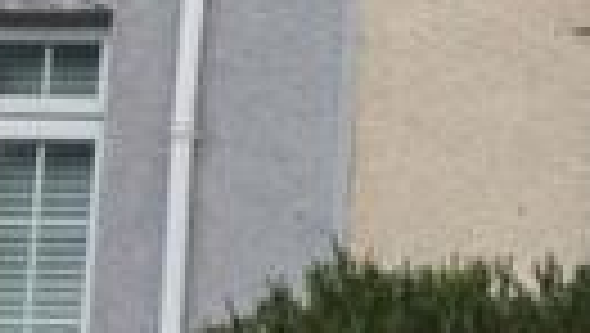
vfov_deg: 6.3
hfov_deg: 9.6
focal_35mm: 192
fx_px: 3007
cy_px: 79
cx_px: 1518
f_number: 3.4
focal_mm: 6
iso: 80
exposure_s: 1/800
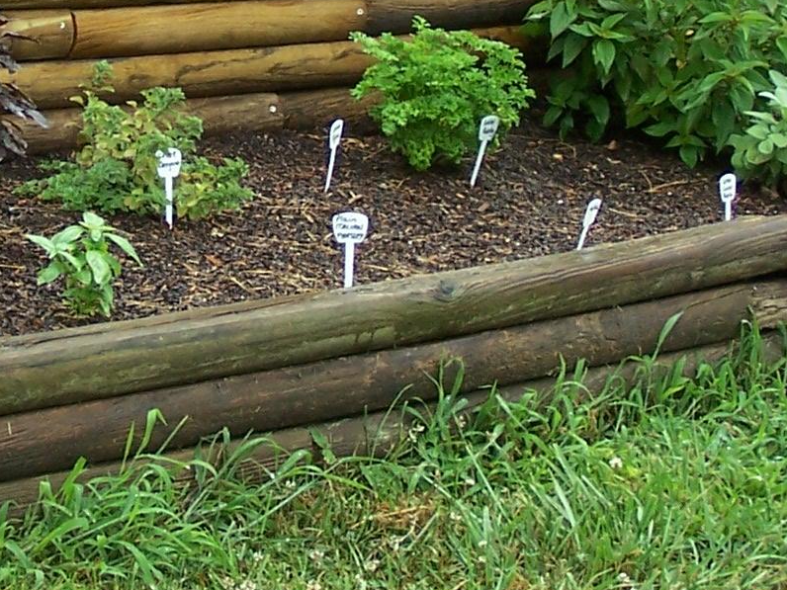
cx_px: 258
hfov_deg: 12.0
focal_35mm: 165
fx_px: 3751
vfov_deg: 8.9
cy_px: -38
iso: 80
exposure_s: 1/250
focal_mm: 8.5
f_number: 3
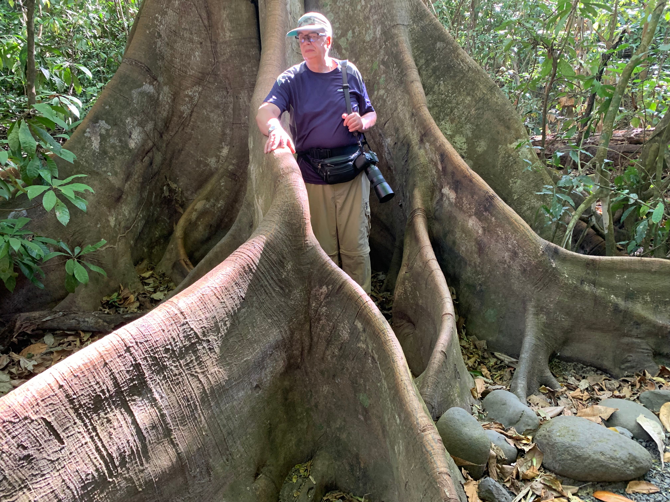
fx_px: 503
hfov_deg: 67.3
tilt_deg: -11.6
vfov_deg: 53.1
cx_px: 335
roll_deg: +2.1
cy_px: 251
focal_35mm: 26
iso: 250
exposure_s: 1/60
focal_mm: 4.25
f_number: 1.8
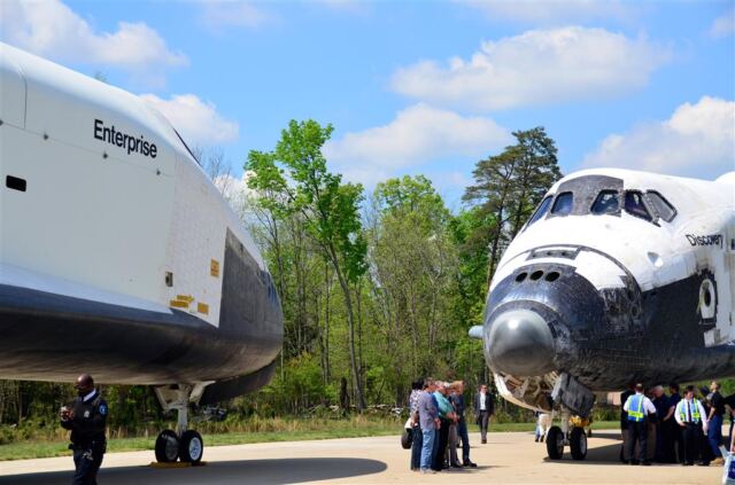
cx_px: 368
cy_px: 242
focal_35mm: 84
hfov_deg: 24.3
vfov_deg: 16.2
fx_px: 1710
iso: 200
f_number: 7.1
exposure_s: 1/800
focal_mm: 56
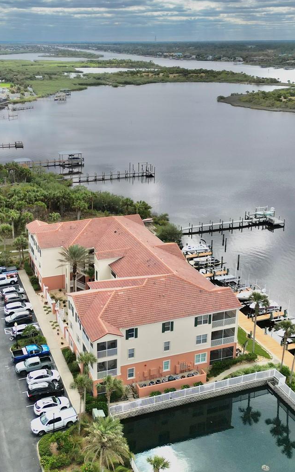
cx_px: 110
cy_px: 197
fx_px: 515
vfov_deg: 49.1
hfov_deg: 31.8
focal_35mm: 40
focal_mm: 6.72
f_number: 1.7
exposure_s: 1/4000
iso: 130
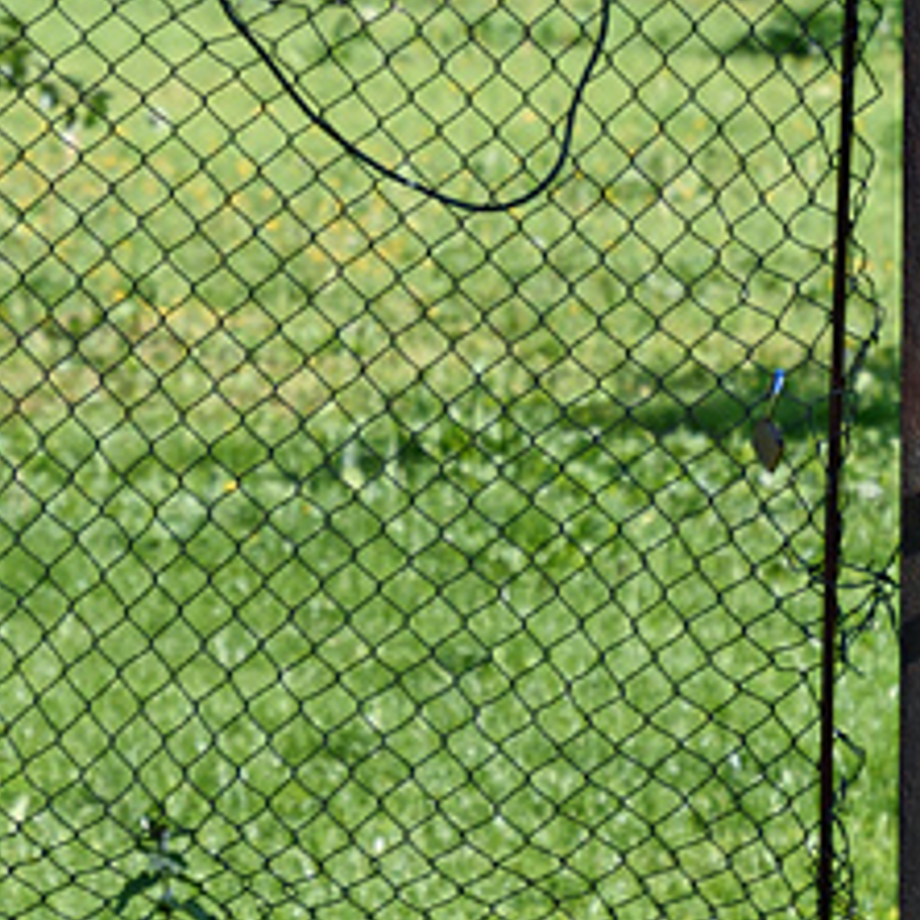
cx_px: 912
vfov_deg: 5.1
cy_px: 472
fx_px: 10374
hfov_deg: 5.1
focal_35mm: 345
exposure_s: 1/1000
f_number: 5
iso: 200
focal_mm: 50
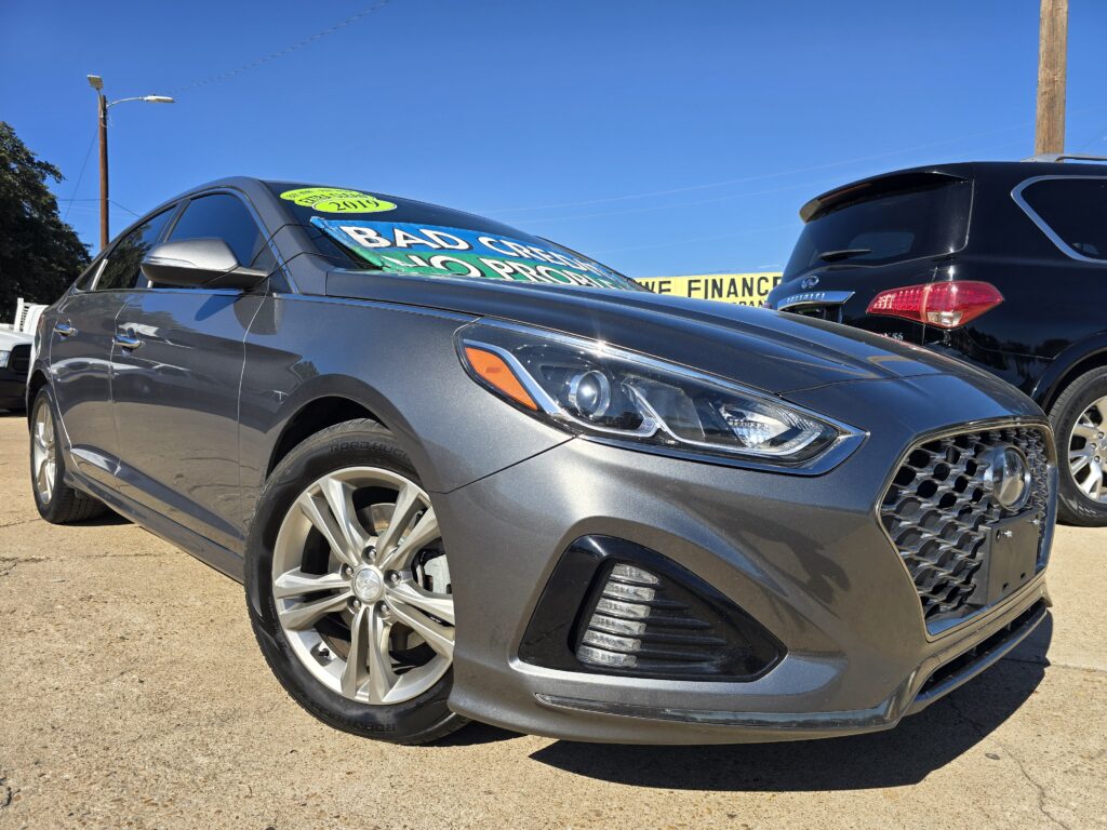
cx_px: 554
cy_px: 415
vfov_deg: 58.9
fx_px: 736
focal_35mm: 23
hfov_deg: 73.9
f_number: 1.7
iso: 12
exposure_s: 1/677
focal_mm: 6.3
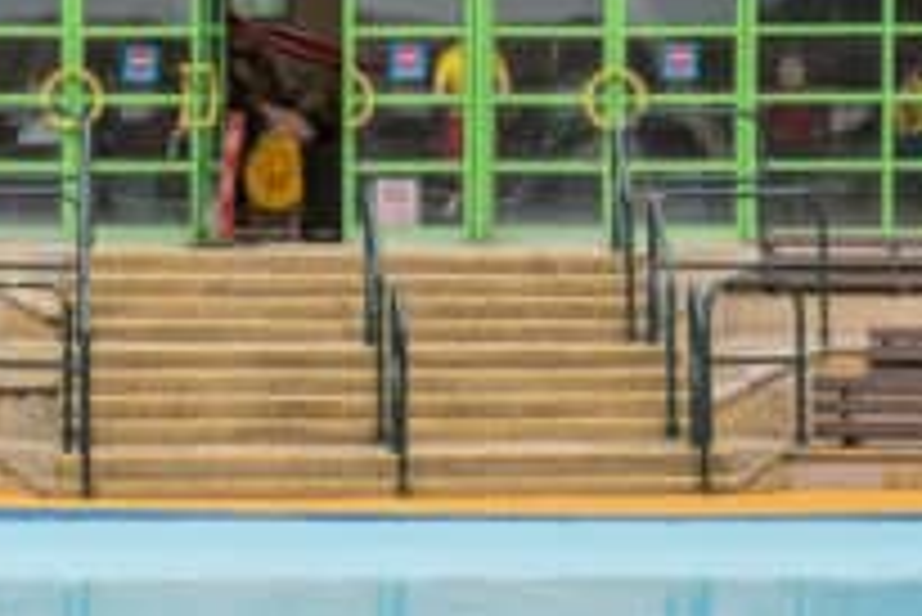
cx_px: 162
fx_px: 4485
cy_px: 479
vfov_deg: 7.8
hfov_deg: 11.7
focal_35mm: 175
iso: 100
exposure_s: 1/320
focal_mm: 35
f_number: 11
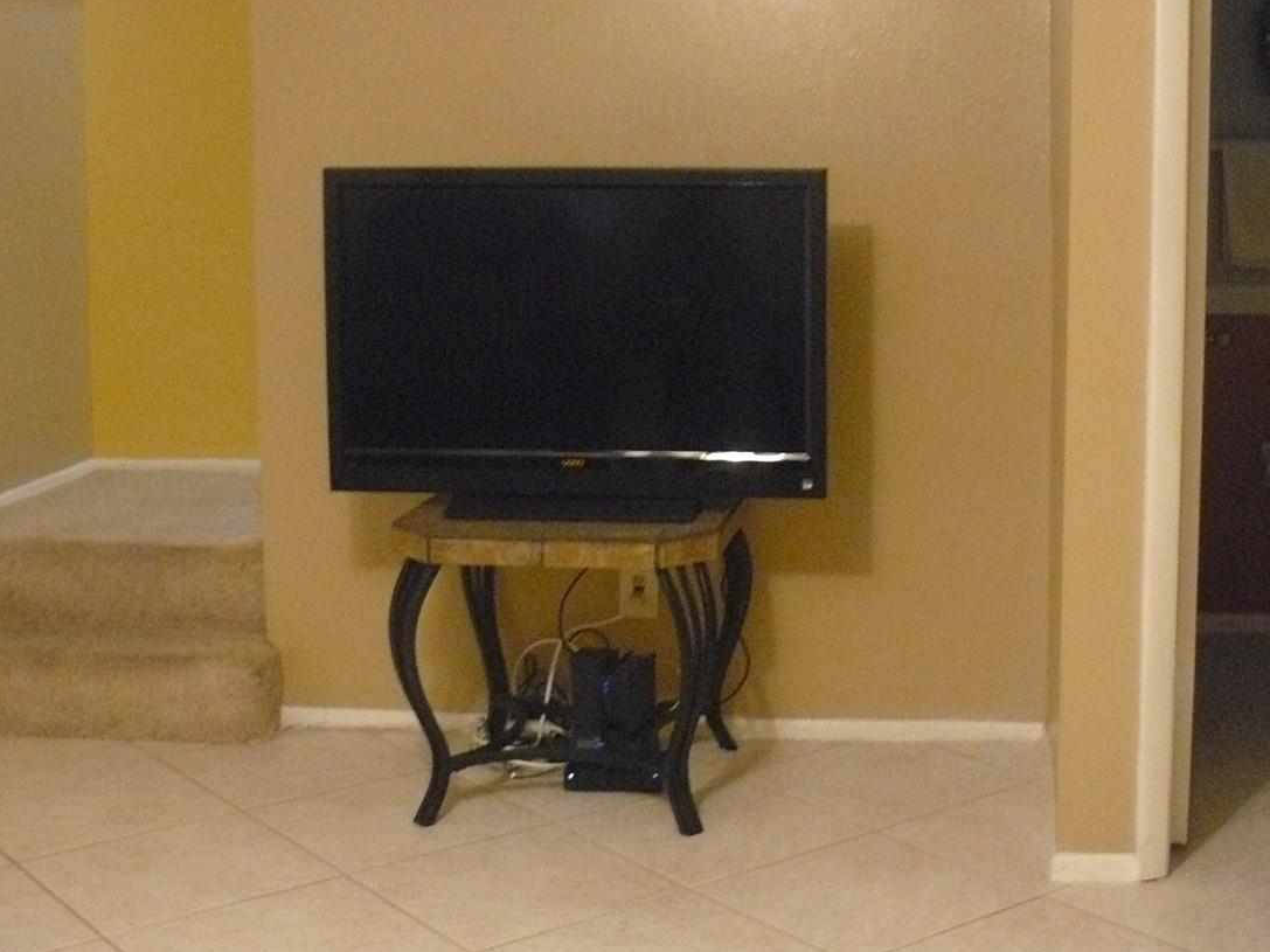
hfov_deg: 35.6
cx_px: 915
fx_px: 1944
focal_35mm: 53
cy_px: 283
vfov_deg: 27.3
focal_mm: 6
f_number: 2.8
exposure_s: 1/10
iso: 400
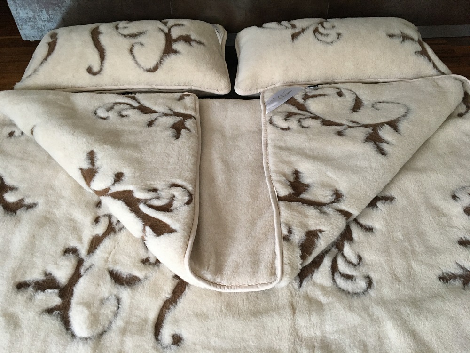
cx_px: 235
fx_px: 394
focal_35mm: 29
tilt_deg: -45.6
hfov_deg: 61.7
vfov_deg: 48.2
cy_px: 176
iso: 160
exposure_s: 1/33
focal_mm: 4.15
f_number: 2.2
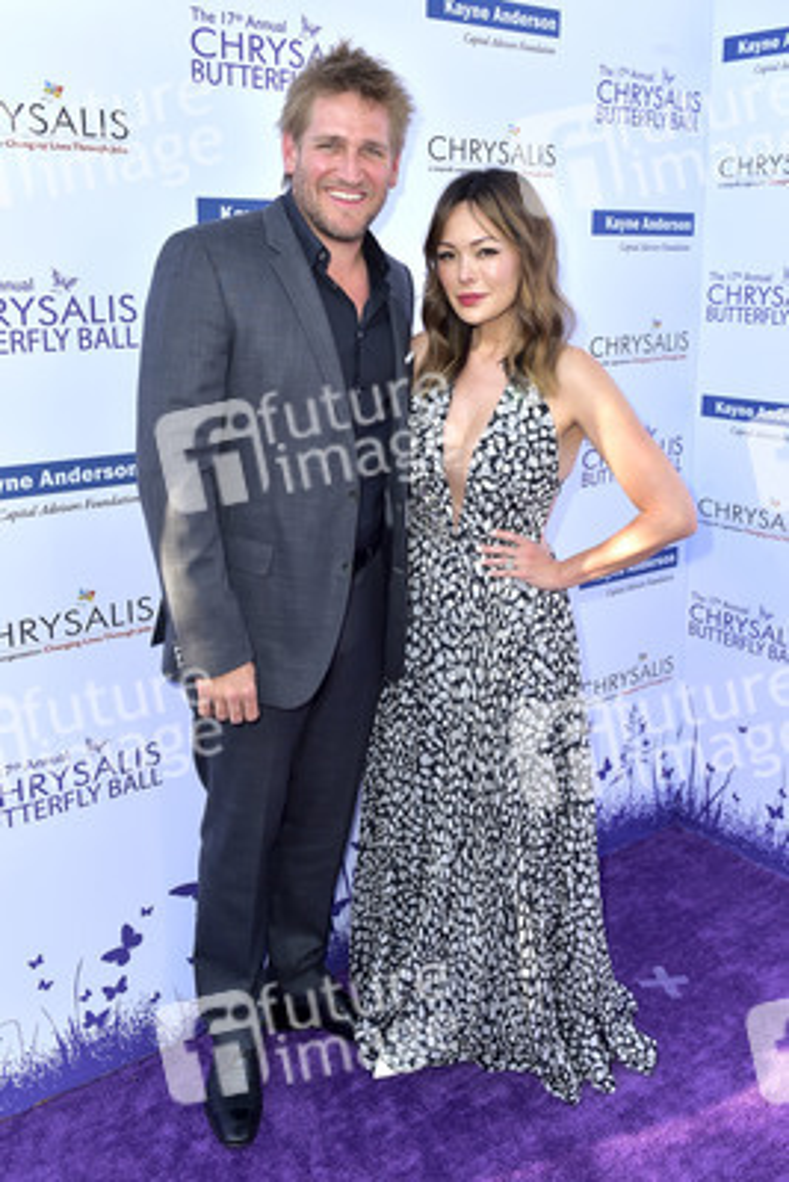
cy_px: 591
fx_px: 1018
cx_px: 394
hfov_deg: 42.4
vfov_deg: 60.3
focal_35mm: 31
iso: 200
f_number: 6.3
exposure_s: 1/250
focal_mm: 31
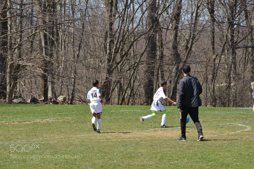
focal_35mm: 200
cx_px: 127
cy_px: 84
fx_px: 1411
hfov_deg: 10.3
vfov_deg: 6.9
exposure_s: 1/125
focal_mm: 200
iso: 720
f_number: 22
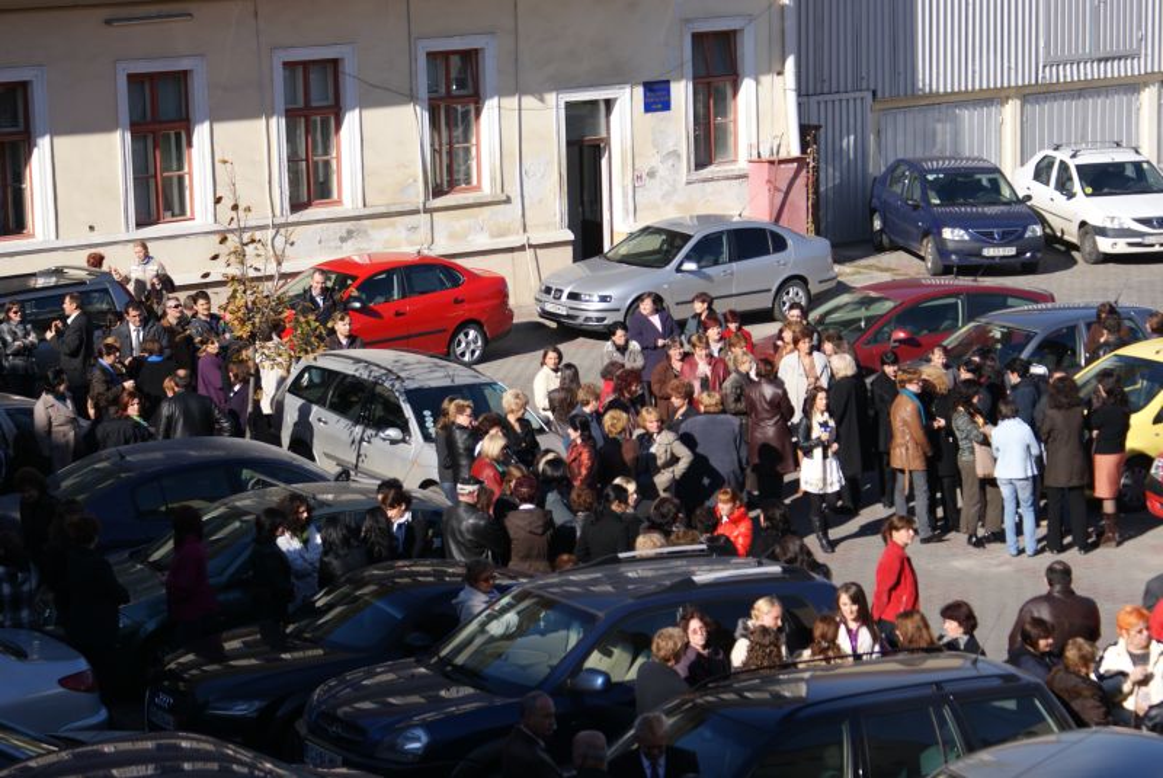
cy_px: 389
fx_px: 3395
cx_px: 582
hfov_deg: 19.4
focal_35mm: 105
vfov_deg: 13.1
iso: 100
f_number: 6.3
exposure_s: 1/250
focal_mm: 70
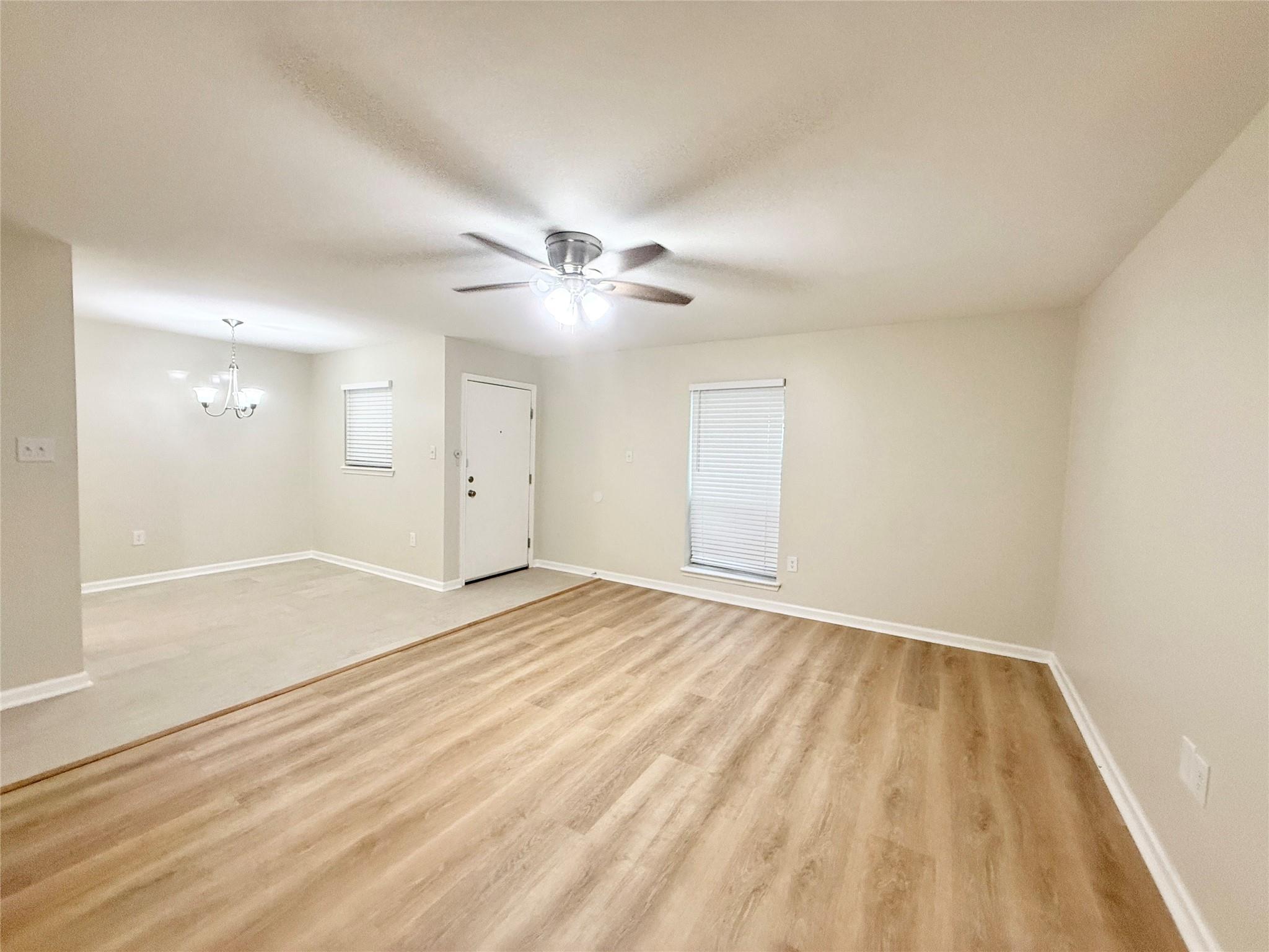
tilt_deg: -3.4
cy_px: 476
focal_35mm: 14
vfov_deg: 85.7
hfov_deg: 102.1
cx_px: 634
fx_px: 513
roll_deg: -1.0
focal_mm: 2.22
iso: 250
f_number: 2.2
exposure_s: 1/120
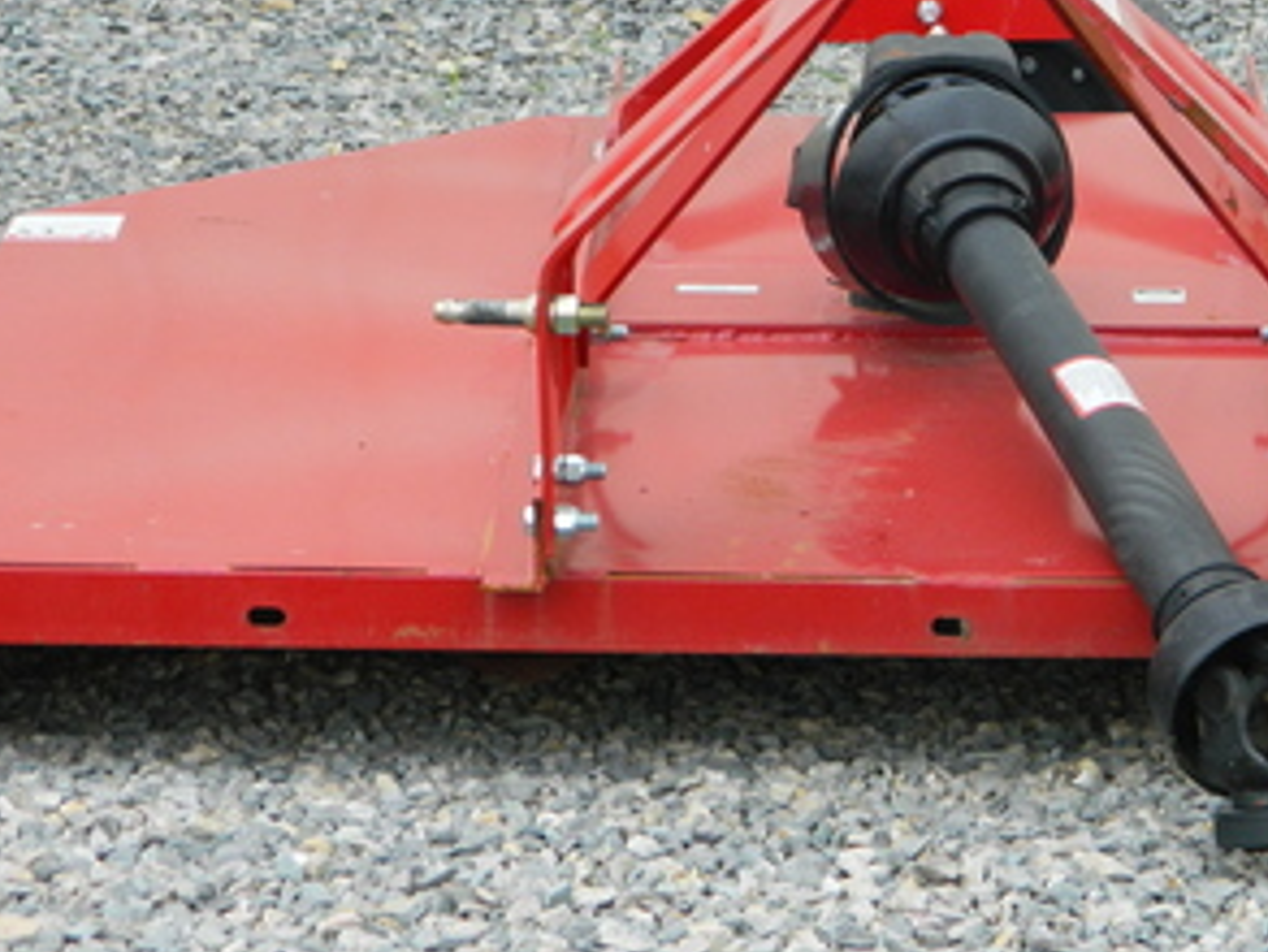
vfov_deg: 7.8
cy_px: 338
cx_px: 969
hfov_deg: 10.3
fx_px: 6999
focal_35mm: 191
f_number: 4.5
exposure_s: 1/80
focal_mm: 18.6
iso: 80
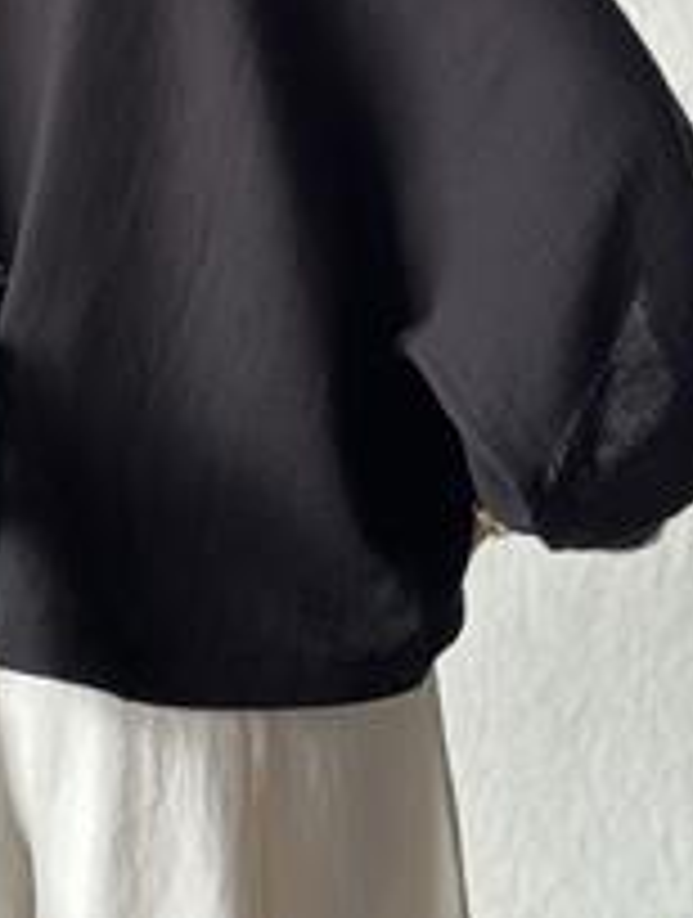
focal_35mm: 100
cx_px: 81
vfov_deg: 19.2
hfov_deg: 14.7
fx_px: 2658
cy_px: 72
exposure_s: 1/121
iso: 100
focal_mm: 6.86
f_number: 1.78
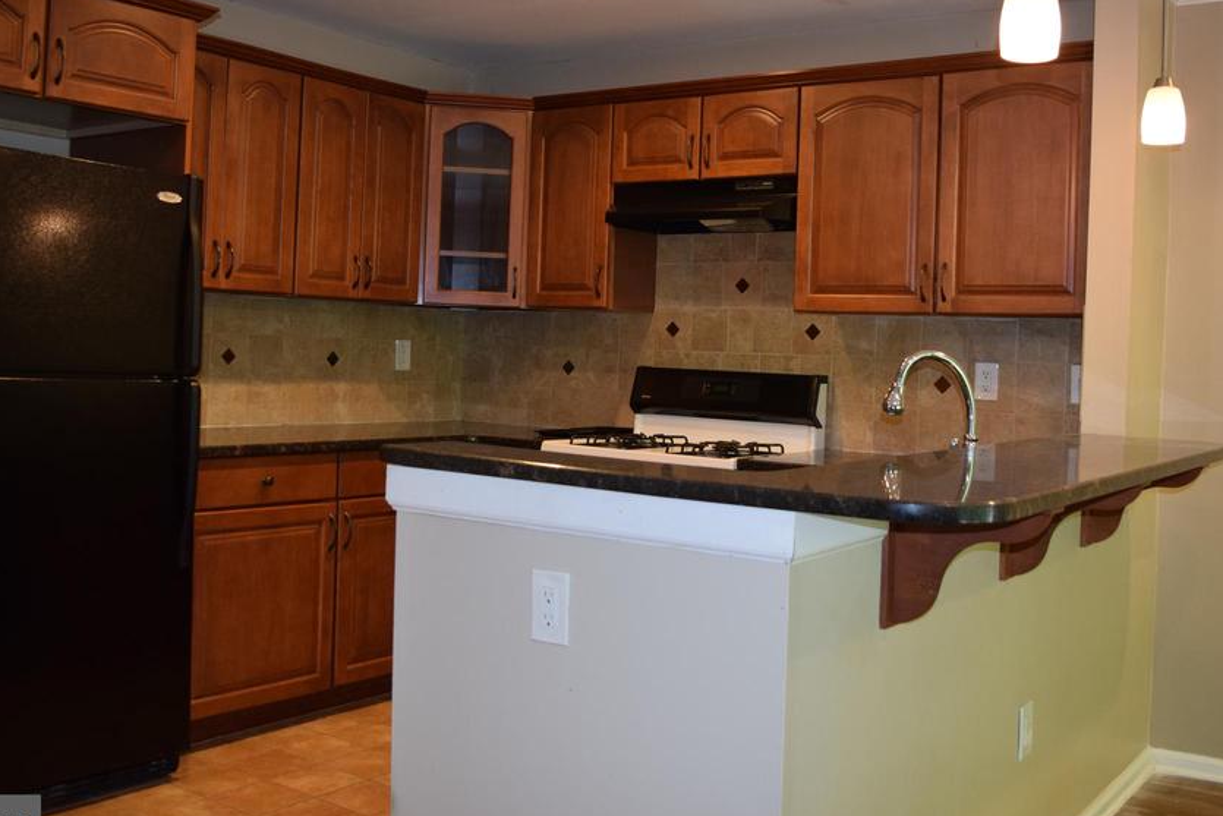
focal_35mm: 39
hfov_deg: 50.0
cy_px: 348
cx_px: 628
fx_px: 1312
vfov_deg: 34.5
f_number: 4.5
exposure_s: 1/80
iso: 800
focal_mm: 21
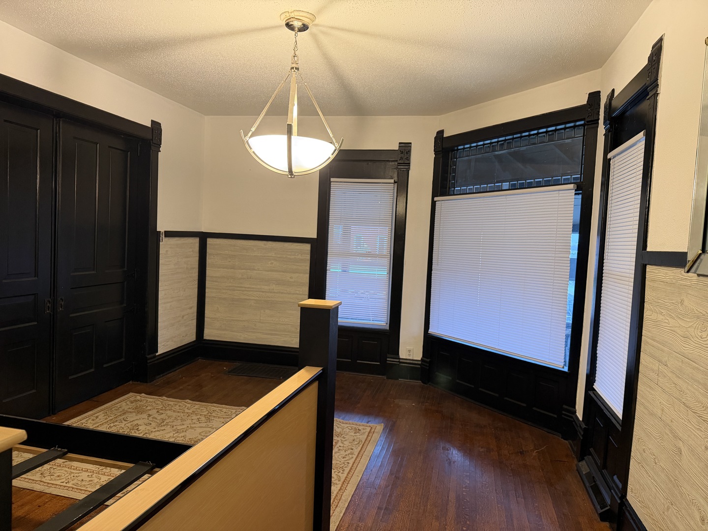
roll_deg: -3.8
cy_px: 266
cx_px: 354
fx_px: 491
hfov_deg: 71.6
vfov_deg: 56.8
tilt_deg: -2.9
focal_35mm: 24
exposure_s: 1/60
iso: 500
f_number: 1.78
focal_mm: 6.76
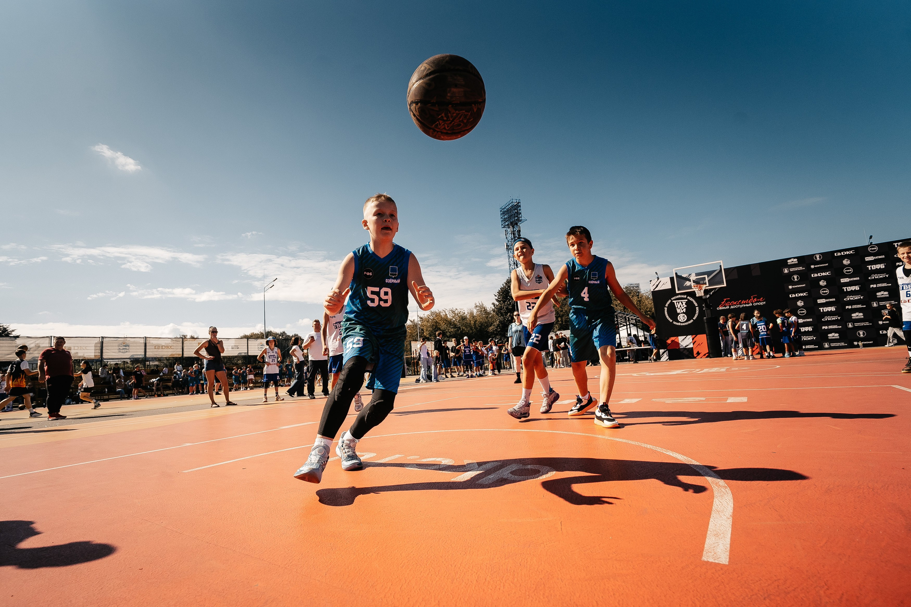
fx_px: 419
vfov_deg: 71.9
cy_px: 314
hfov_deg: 94.8
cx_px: 440
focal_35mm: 17
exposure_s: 1/8000
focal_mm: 16
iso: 400
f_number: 3.5
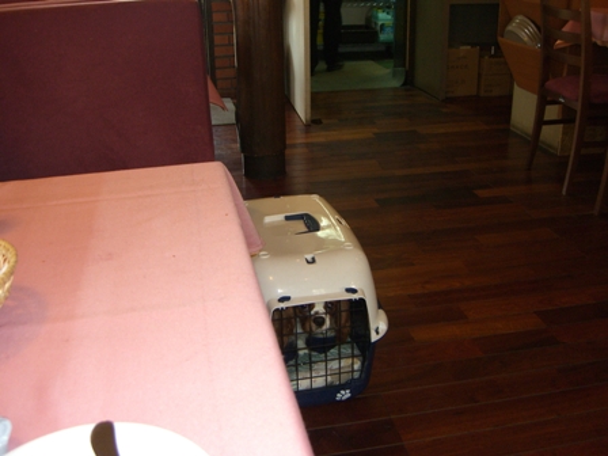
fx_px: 667
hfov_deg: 49.0
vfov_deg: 37.7
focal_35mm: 38
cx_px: 304
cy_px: 228
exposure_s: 1/60
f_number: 2.8
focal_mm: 7.9
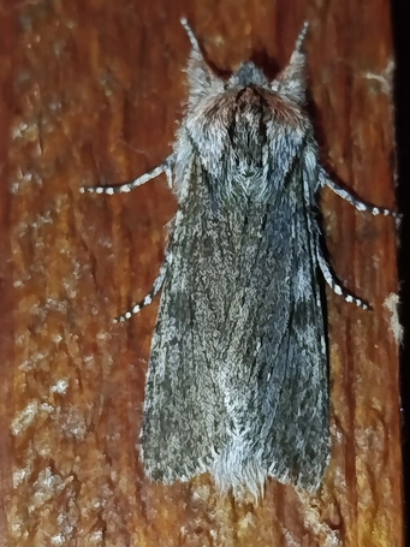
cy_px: 256
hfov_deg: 13.0
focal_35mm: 114
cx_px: 234
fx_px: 1801
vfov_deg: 17.3
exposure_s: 1/50
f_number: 1.7
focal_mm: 5.31
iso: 125
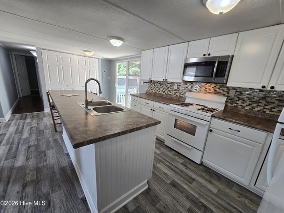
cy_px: 106
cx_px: 142
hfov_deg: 106.1
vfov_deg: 90.0
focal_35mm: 13
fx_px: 107
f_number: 2.2
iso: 100
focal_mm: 2.2
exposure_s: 1/60
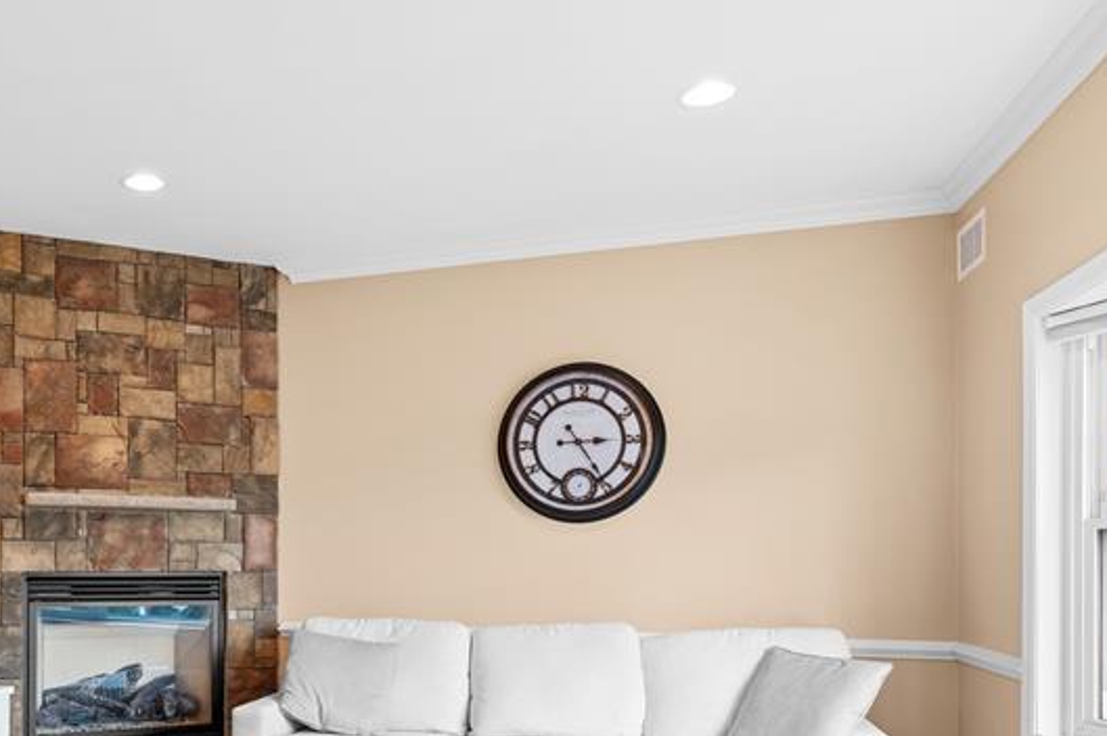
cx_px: 255
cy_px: 579
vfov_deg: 40.7
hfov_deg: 56.8
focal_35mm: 31
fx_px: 953
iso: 100
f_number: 8
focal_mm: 16
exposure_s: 1/2.5
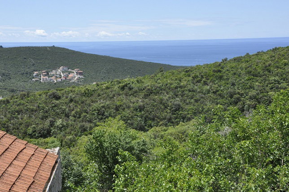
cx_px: 144
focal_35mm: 57
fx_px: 457
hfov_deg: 35.1
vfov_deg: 23.7
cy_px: 96
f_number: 18
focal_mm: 38
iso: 800
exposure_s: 1/320
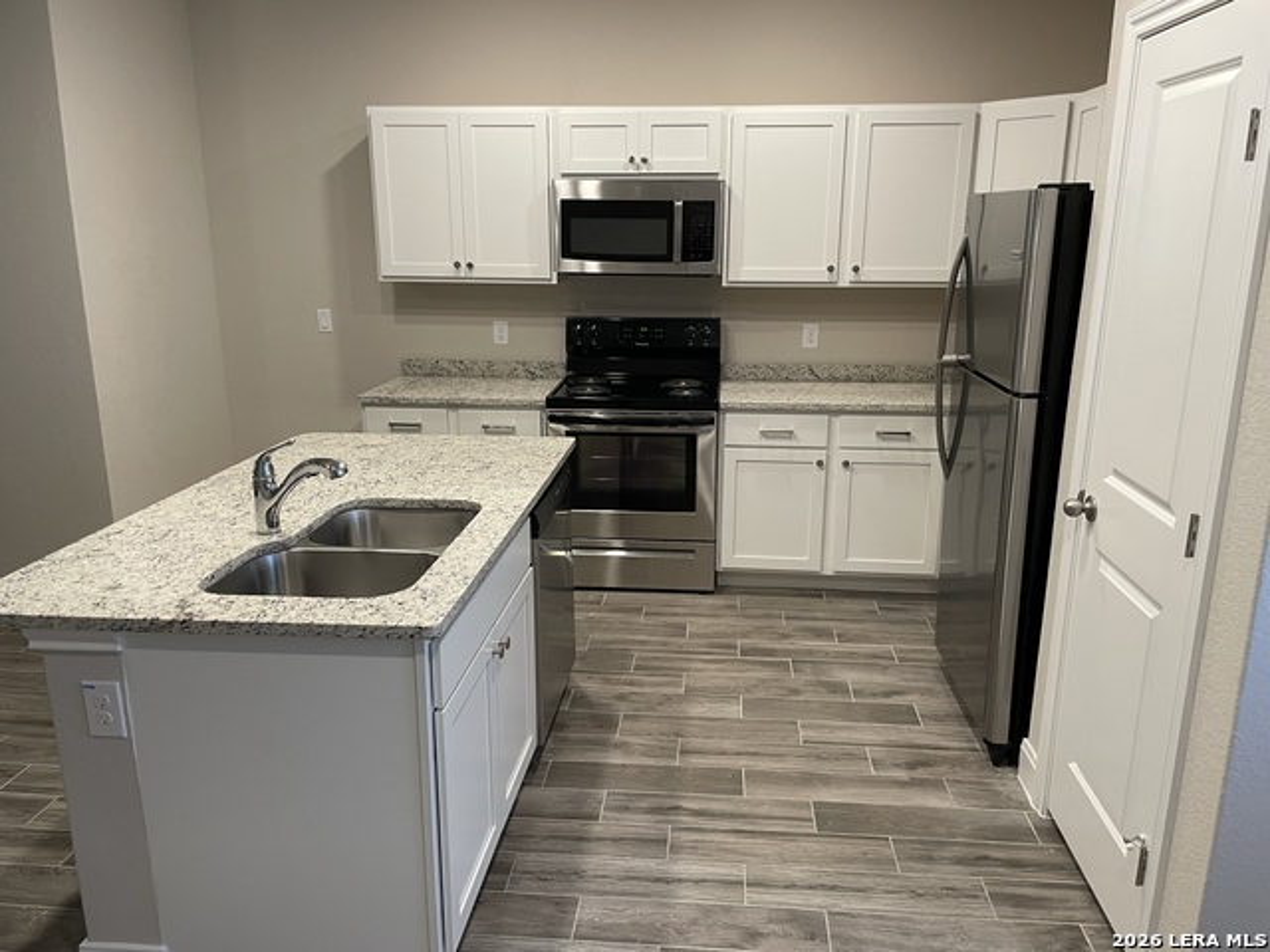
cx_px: 635
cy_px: 476
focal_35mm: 26
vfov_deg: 53.1
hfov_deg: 67.3
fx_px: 954
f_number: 1.6
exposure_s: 1/60
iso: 100
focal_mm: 4.2
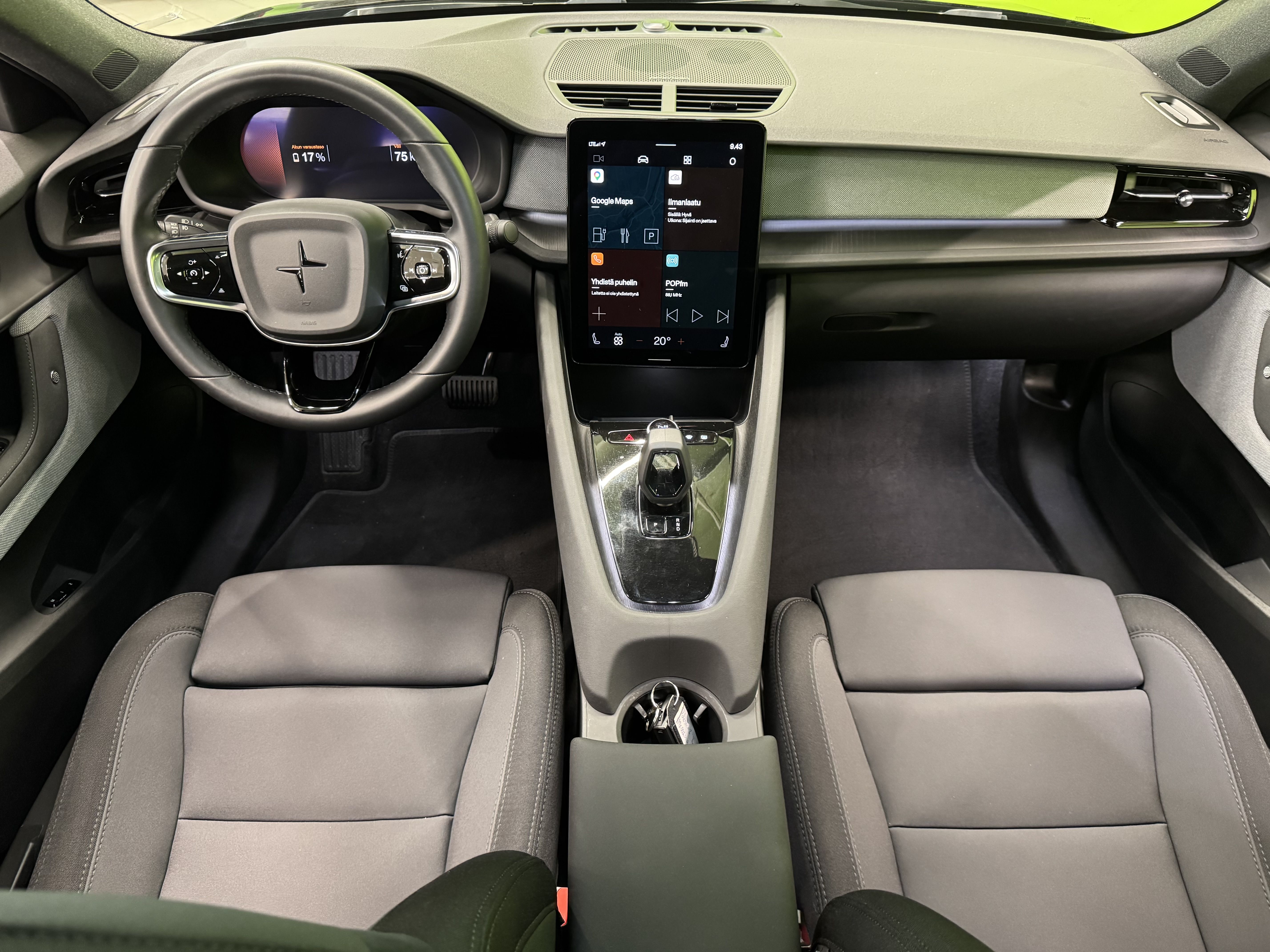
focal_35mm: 24
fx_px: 881
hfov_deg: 71.6
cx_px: 635
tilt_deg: -40.9
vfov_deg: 56.8
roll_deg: +0.3
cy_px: 476
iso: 800
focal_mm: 6.76
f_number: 1.78
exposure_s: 1/33
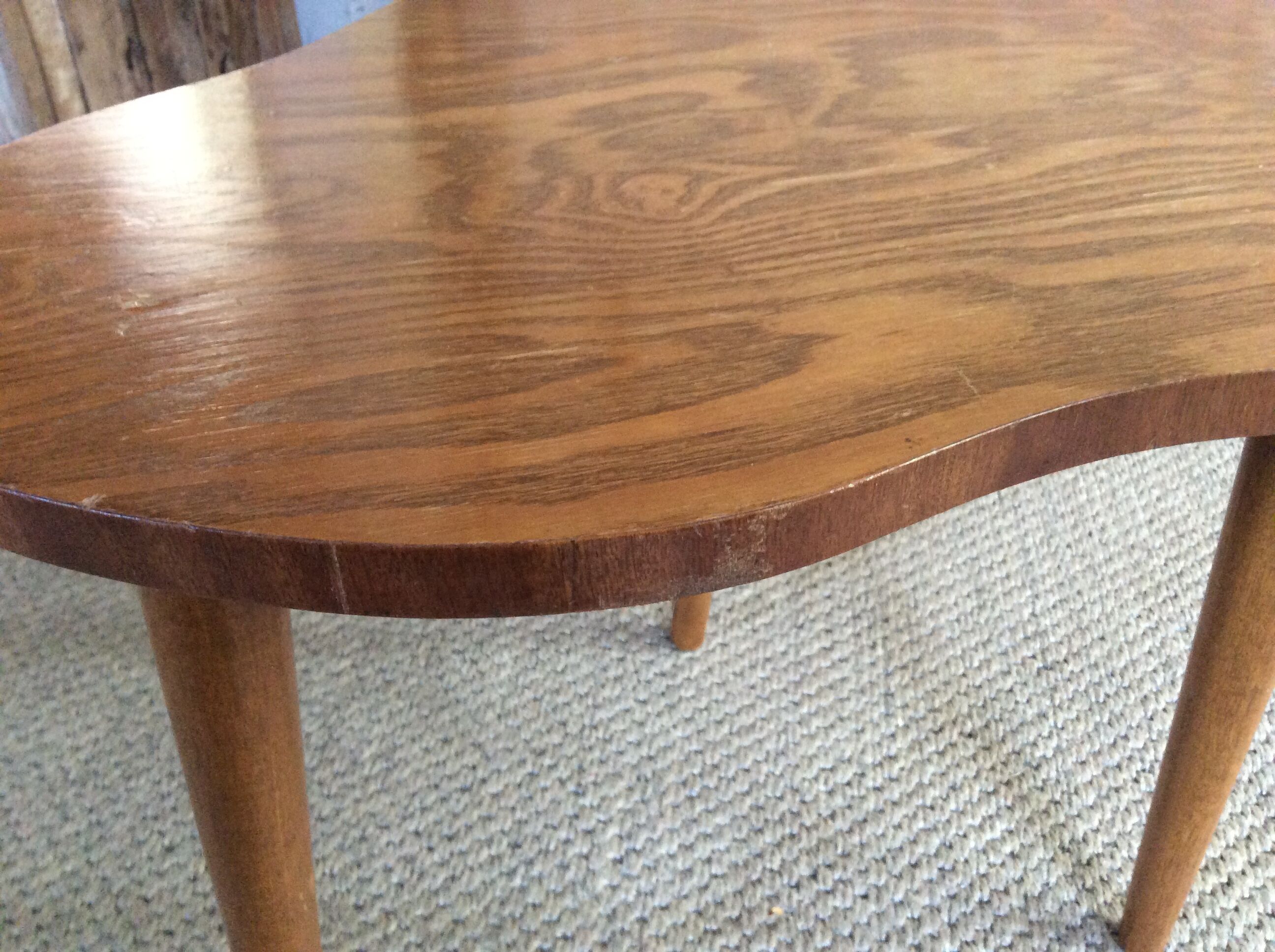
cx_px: 638
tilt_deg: -40.1
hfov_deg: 56.9
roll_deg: +1.2
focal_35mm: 32
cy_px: 476
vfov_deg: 44.1
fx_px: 1177
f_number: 2.4
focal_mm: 3.3
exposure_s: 1/25
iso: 200
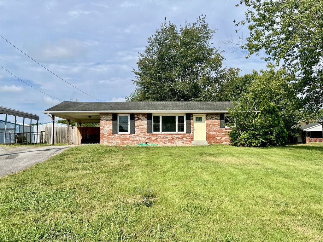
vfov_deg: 53.1
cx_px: 162
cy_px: 121
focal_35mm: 26
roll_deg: +0.2
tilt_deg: +5.0
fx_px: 243
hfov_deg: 67.3
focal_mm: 5.7
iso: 50
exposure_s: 1/5319
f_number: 1.5
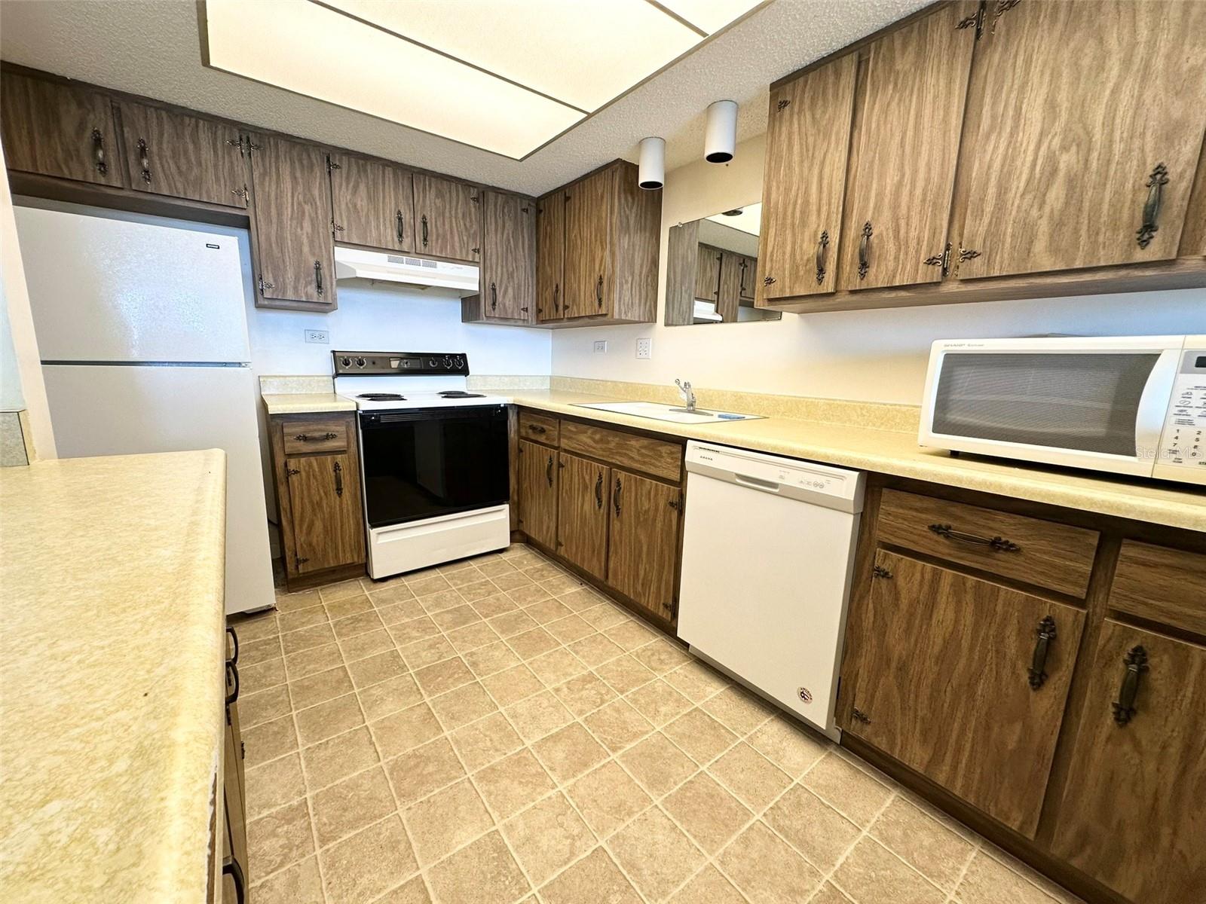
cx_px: 603
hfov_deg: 102.1
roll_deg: -1.6
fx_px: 488
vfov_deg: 85.7
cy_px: 452
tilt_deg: -9.8
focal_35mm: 14
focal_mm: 2.22
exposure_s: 1/120
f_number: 2.2
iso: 125
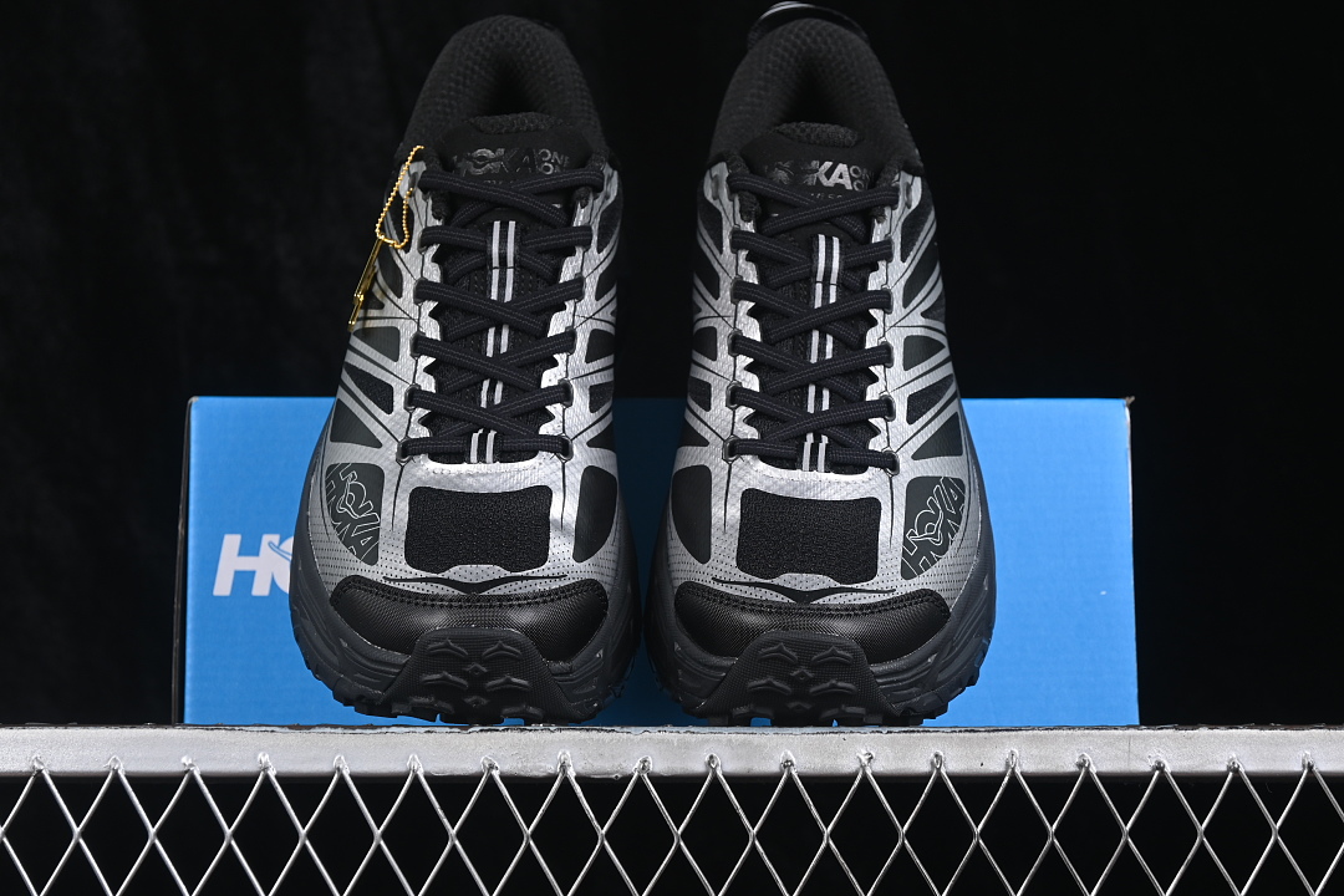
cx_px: 672
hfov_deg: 27.0
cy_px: 448
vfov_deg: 18.2
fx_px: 2800
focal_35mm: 75
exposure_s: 1/60
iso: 160
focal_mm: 50
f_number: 6.3
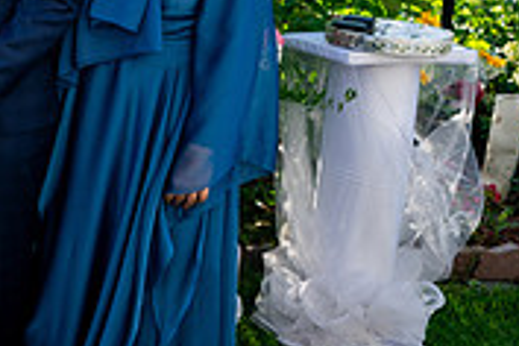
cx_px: -255
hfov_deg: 19.4
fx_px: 1326
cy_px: 51
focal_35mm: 92
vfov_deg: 14.7
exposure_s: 1/640
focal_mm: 28
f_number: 3.5
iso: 200
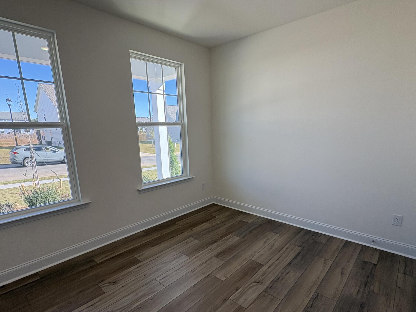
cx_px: 216
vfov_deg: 68.4
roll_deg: +1.2
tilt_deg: -11.8
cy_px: 176
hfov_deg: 84.6
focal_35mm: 19
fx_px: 228
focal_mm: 2.22
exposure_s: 1/138
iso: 64
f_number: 2.2
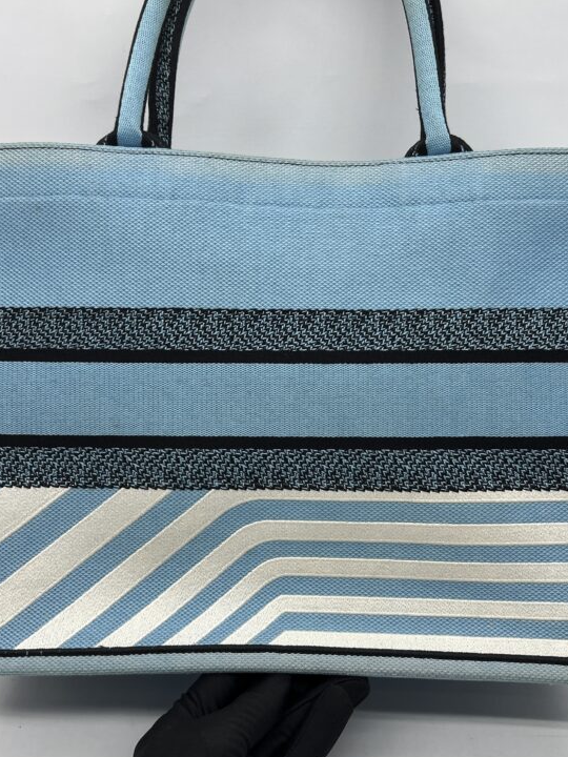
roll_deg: +1.3
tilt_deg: -24.5
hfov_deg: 38.7
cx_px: 281
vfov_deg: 50.1
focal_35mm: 37
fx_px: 809
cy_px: 386
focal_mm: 5.7
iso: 40
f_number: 1.5
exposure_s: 1/218
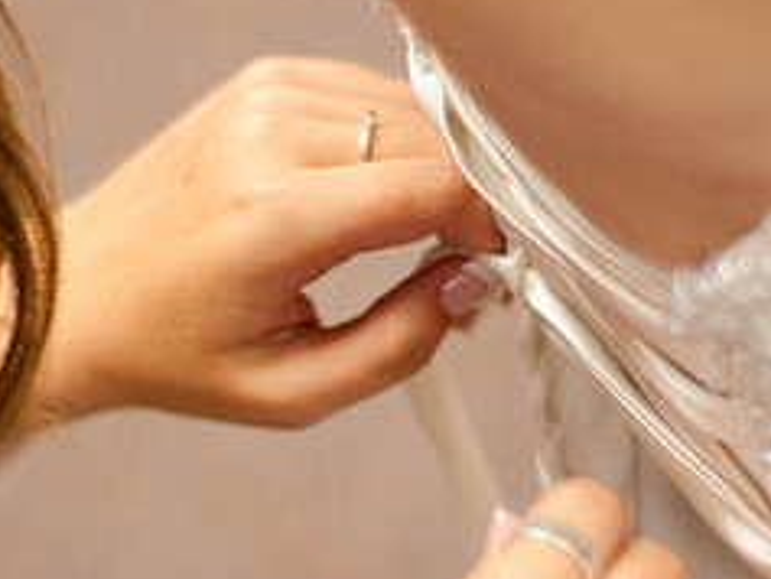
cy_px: 424
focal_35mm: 176
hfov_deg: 11.2
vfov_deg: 8.4
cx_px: 260
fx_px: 3922
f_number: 1.8
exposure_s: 1/125
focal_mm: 50
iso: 320
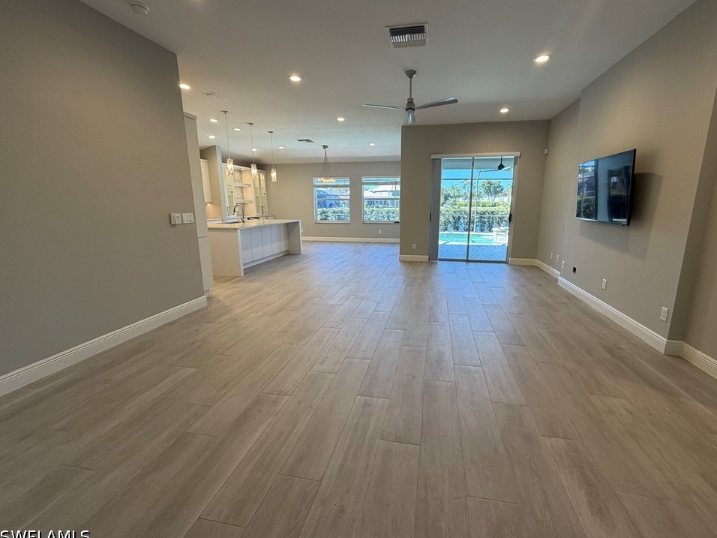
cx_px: 380
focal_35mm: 15
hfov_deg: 98.1
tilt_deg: -11.1
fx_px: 311
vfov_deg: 81.7
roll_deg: +0.6
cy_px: 261
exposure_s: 1/120
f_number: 2.2
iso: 125
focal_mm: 2.22
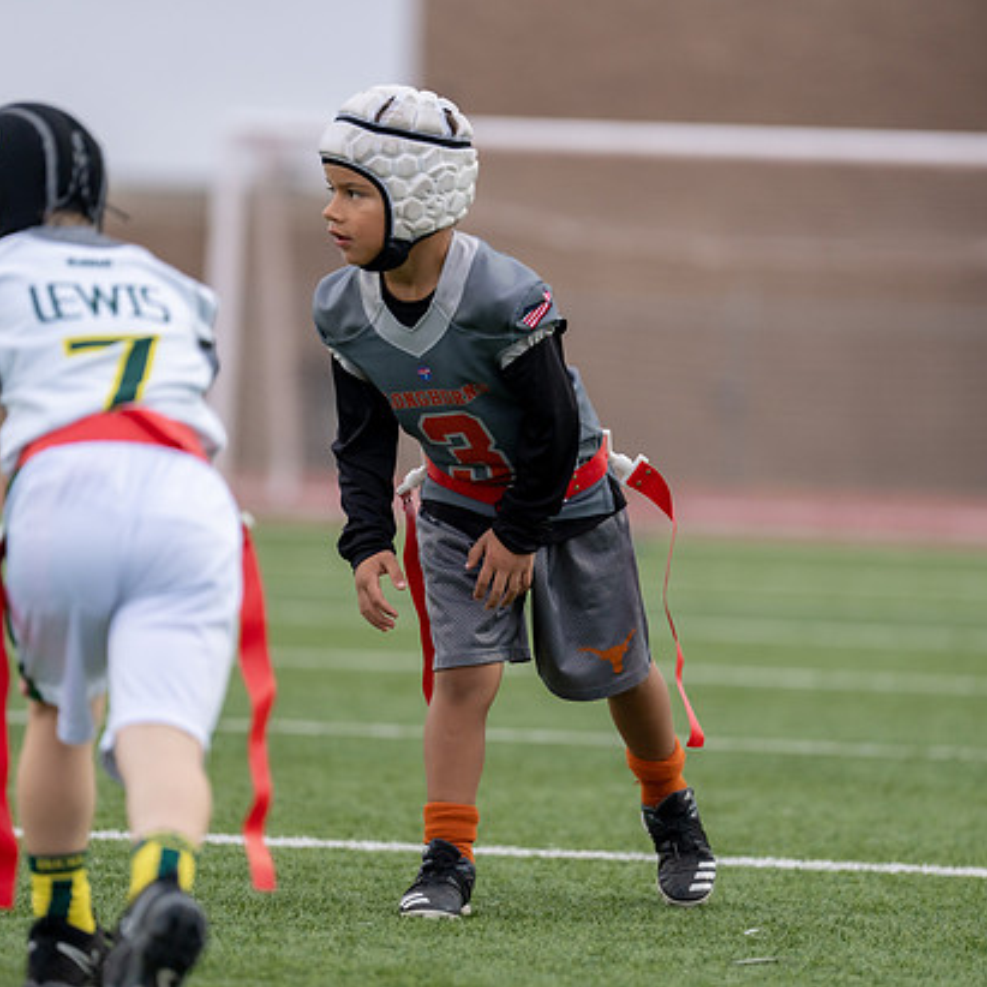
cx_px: 519
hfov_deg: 6.8
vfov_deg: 6.8
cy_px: 492
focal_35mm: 257
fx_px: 8290
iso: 640
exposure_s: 1/1000
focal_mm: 200
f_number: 2.8
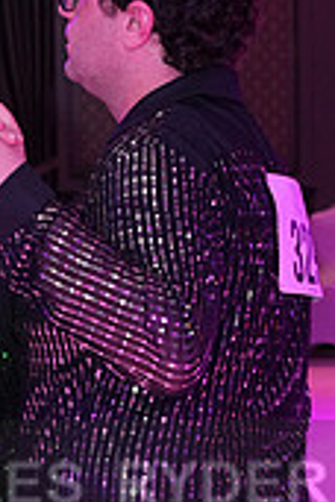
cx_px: -31
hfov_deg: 6.7
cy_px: 520
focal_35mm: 204
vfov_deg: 10.0
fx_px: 2847
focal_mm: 60
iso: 2500
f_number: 6.3
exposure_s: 1/250
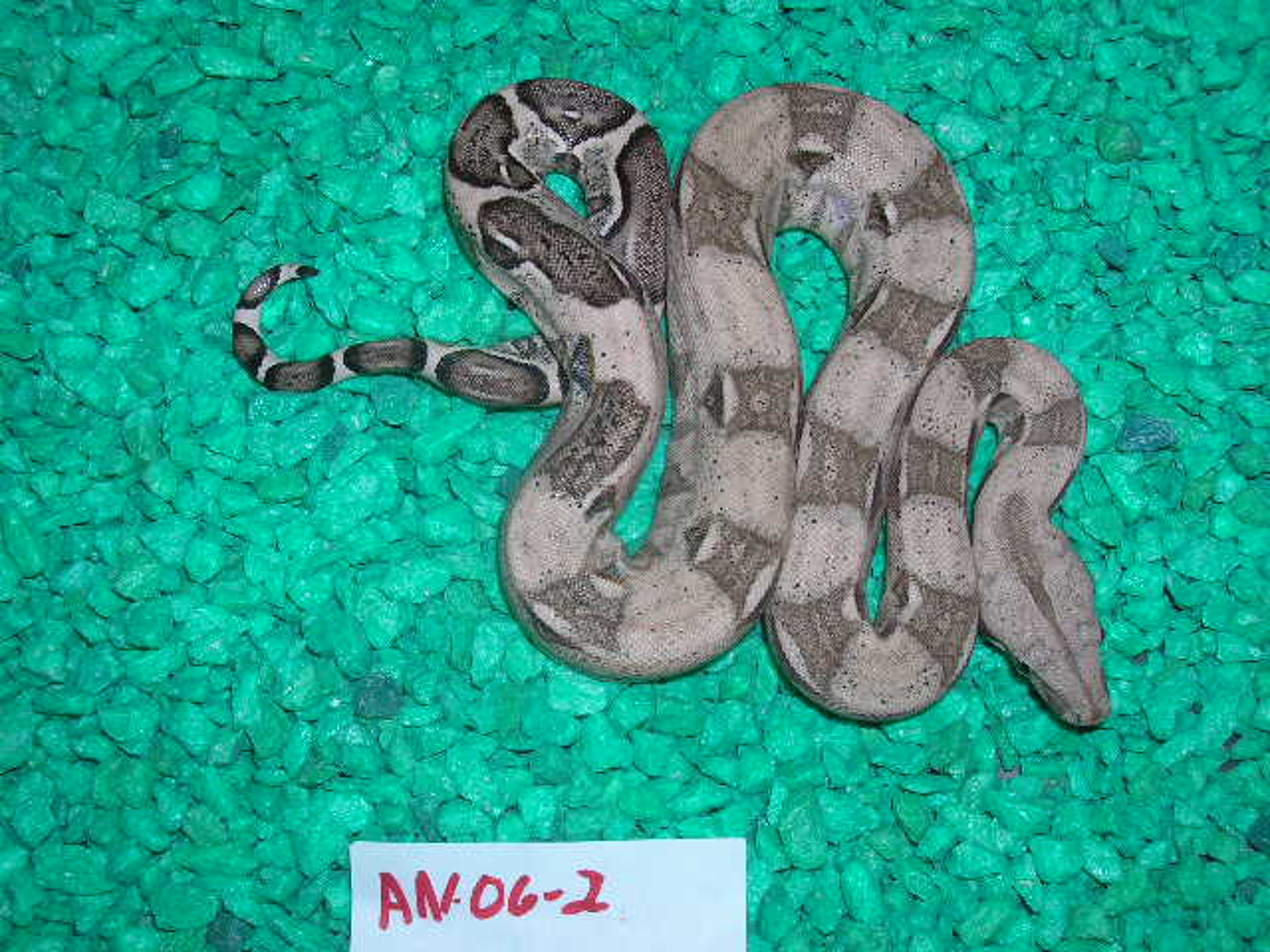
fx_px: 1688
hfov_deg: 41.2
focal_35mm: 46
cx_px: 635
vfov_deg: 31.5
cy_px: 476
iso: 50
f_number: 5.4
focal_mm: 7.7
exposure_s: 1/60.1
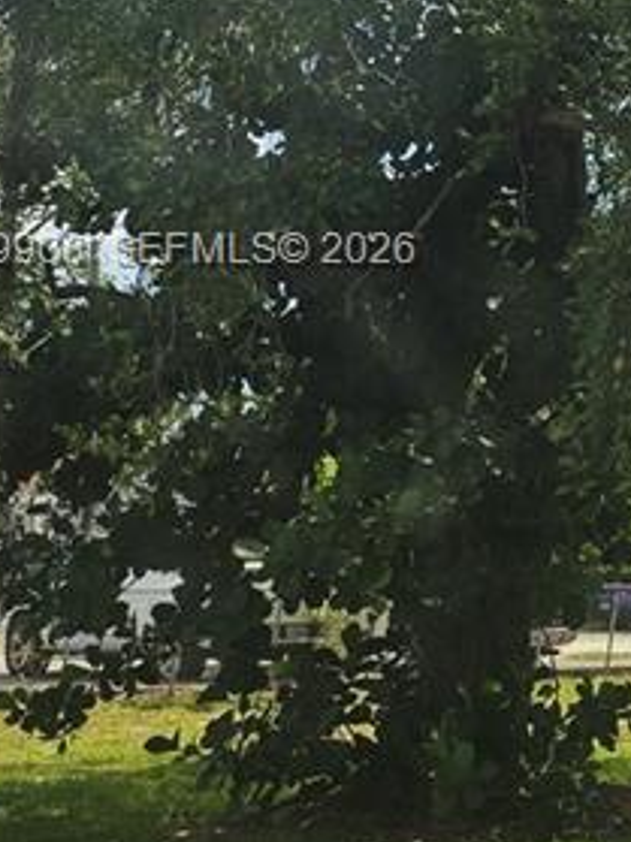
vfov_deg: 19.8
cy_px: 254
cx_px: 1217
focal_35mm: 99
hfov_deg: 13.1
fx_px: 2408
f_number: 1.7
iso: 12
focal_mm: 6.3
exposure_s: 1/659
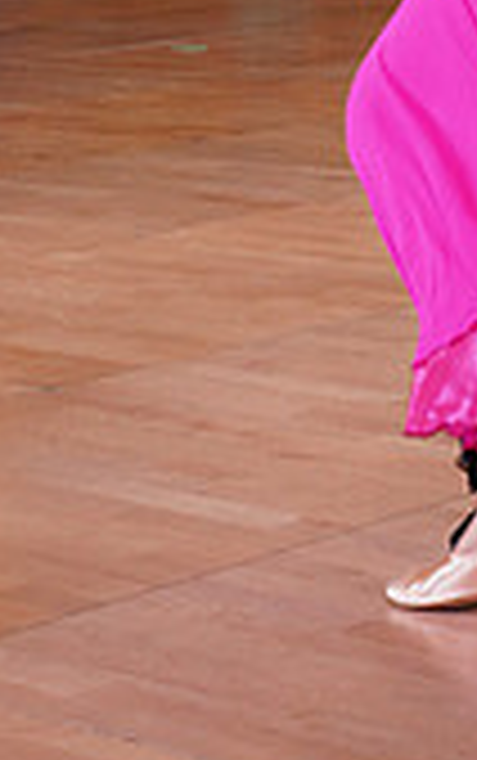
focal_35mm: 150
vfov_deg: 13.3
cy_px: -315
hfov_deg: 8.6
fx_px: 3112
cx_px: 646
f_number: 6.3
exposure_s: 1/160
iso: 1600
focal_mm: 43
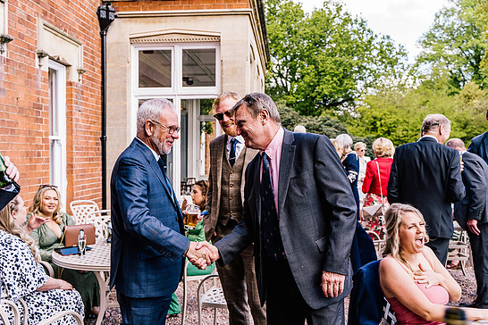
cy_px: 167
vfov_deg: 38.9
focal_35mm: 34
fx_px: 461
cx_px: 245
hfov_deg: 55.8
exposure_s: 1/160
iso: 160
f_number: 4
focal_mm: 32
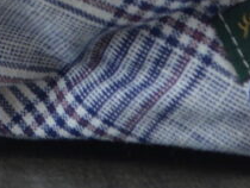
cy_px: -151
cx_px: -20
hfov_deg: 8.8
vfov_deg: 6.6
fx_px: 1605
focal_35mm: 222
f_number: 5
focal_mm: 20
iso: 400
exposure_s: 1/100
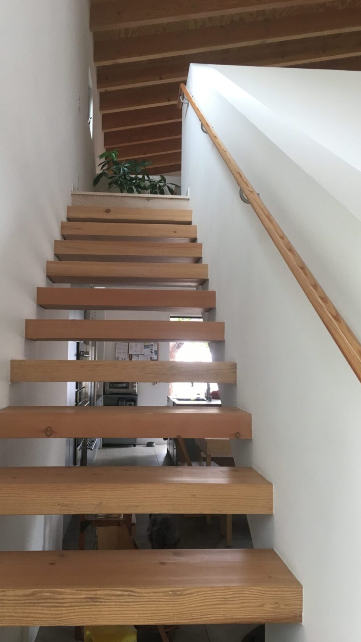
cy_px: 317
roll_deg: -0.6
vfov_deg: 61.0
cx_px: 164
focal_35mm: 32
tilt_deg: +4.8
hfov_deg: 36.7
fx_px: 544
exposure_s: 1/30
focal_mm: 4.15
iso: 40
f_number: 2.2
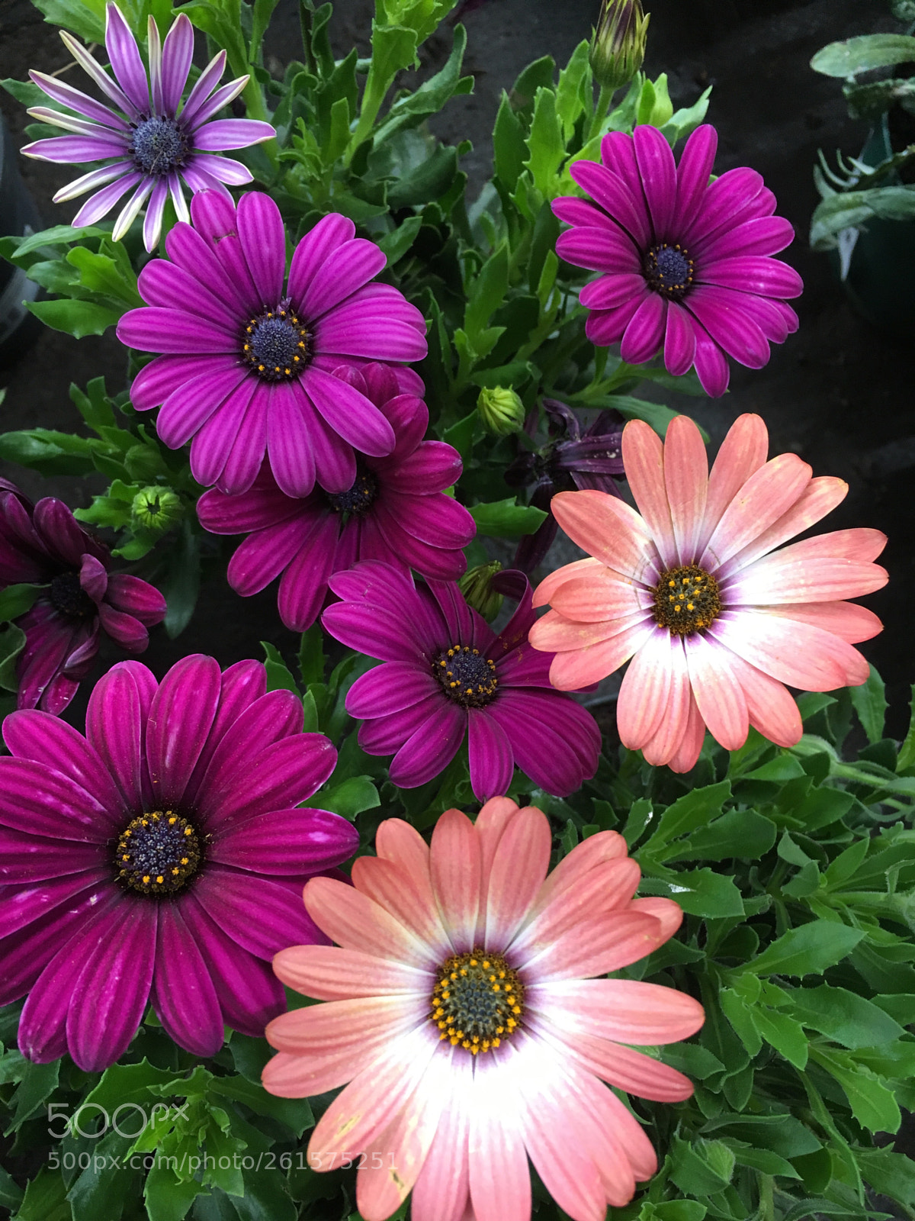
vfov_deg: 61.7
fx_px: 1022
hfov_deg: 48.2
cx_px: 458
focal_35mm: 29
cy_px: 610
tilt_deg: -83.7
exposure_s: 1/30
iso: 40
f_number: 2.2
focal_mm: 4.15
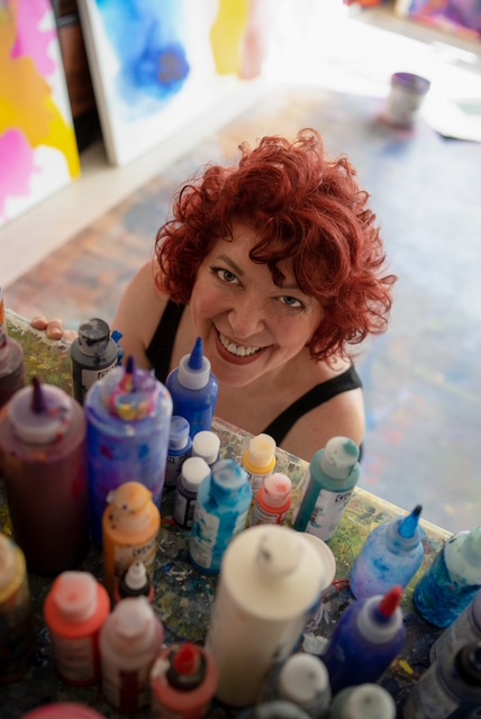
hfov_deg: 37.9
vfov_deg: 54.4
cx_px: 240
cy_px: 360
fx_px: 700
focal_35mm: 35
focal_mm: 35
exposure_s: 1/160
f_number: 2.8
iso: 200
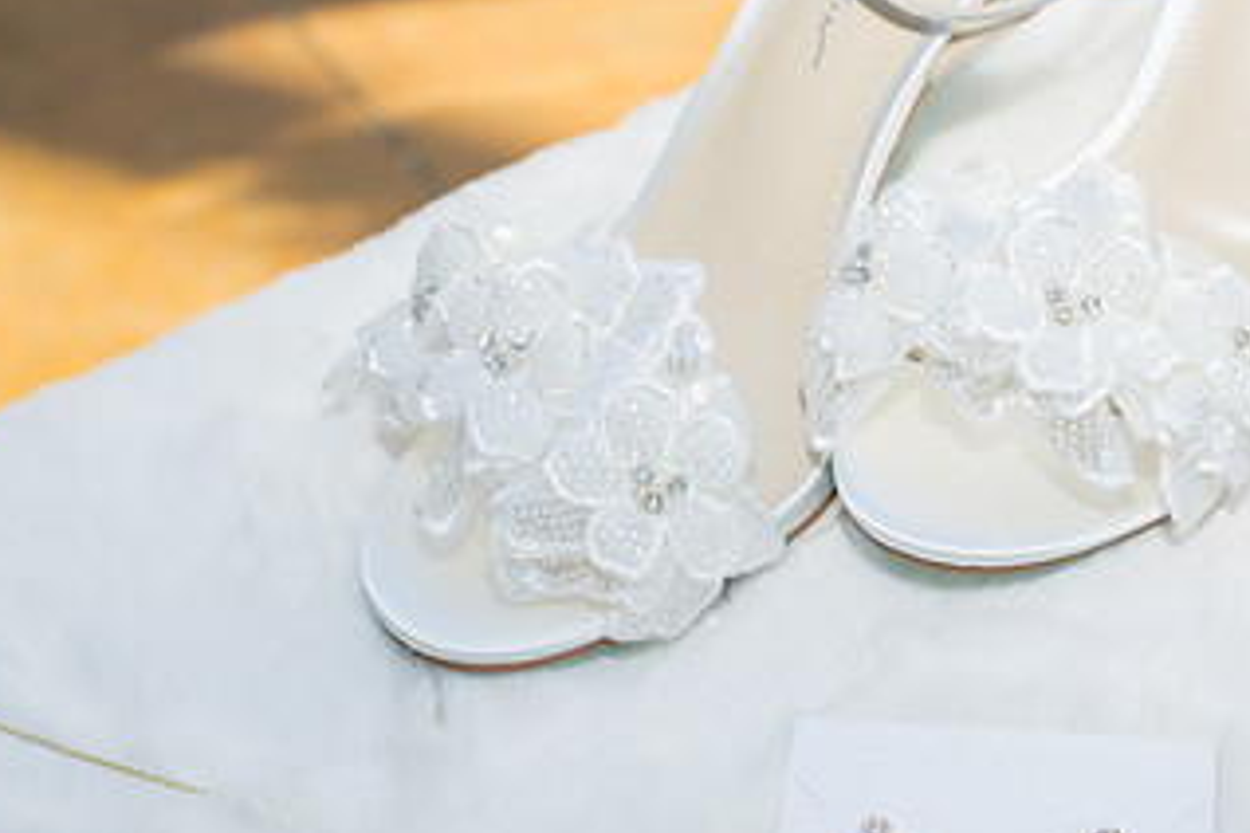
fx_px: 2847
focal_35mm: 82
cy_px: 719
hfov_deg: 24.2
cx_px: 1089
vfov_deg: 16.5
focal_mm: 42
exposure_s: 1/200
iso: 320
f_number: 7.1
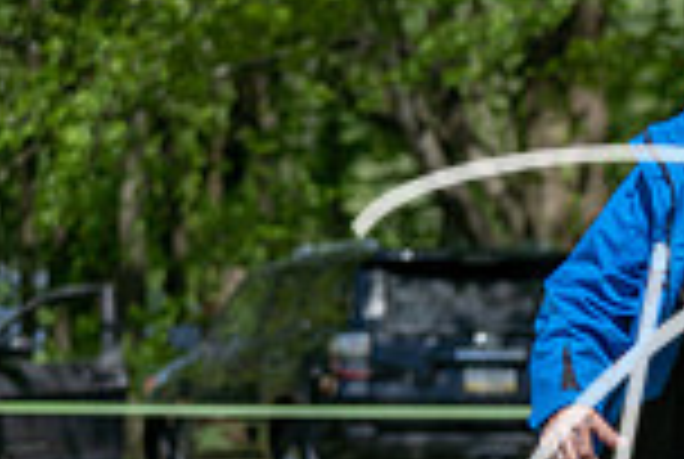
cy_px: 736
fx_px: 9785
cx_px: 1148
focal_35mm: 514
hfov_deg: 4.0
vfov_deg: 2.7
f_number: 5
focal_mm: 135
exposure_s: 1/1000
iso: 200
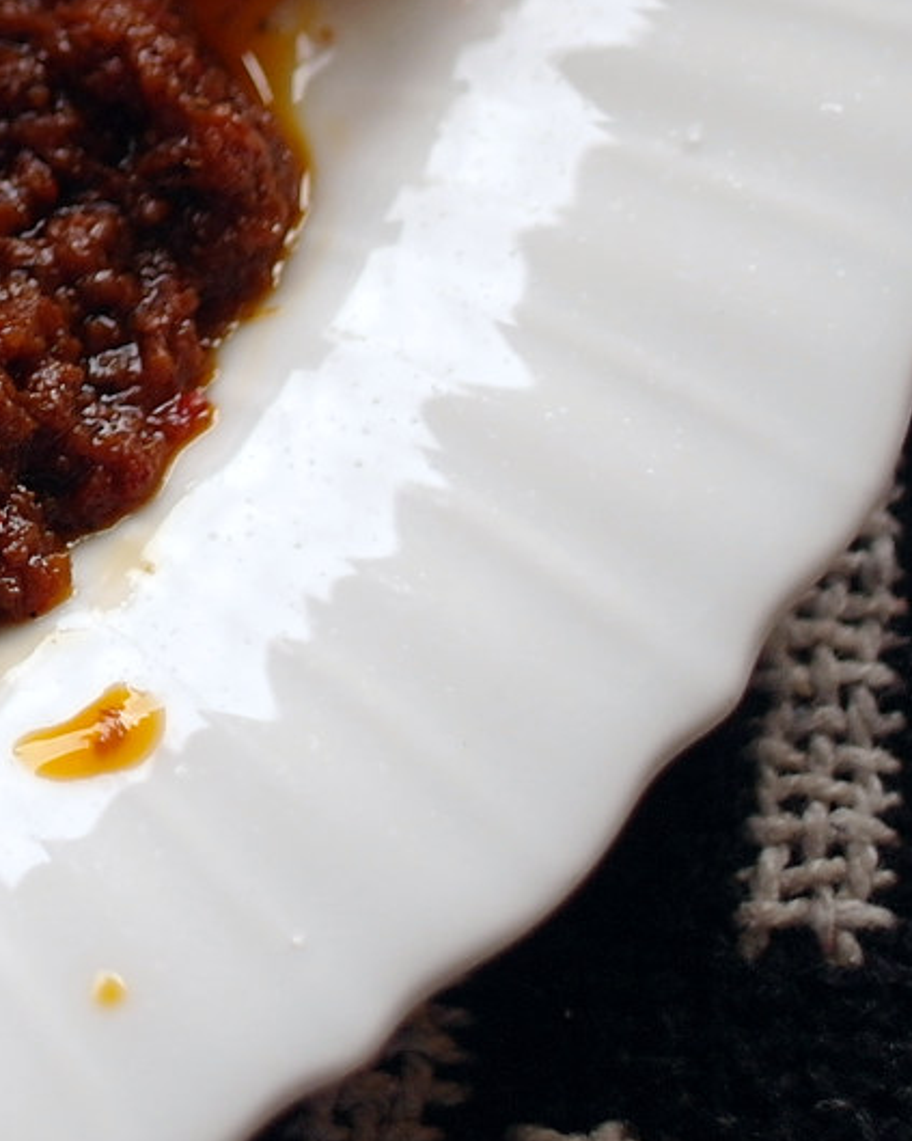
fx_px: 6885
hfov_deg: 7.3
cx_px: -996
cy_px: -459
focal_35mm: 204
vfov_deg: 9.3
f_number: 2.2
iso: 100
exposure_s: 1/350
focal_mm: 30
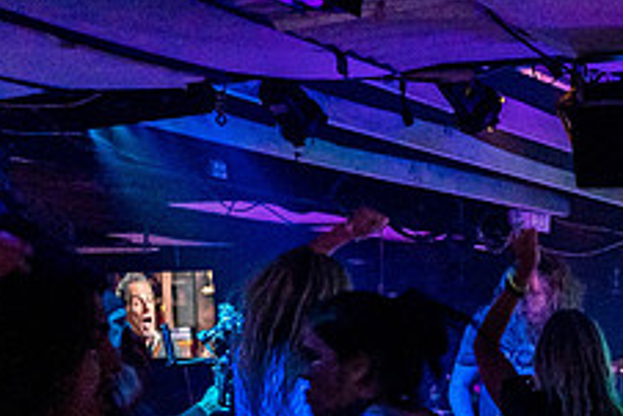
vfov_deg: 14.9
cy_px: 627
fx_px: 1472
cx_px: 659
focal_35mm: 85
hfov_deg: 22.7
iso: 3200
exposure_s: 1/160
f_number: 2.8
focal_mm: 21.4
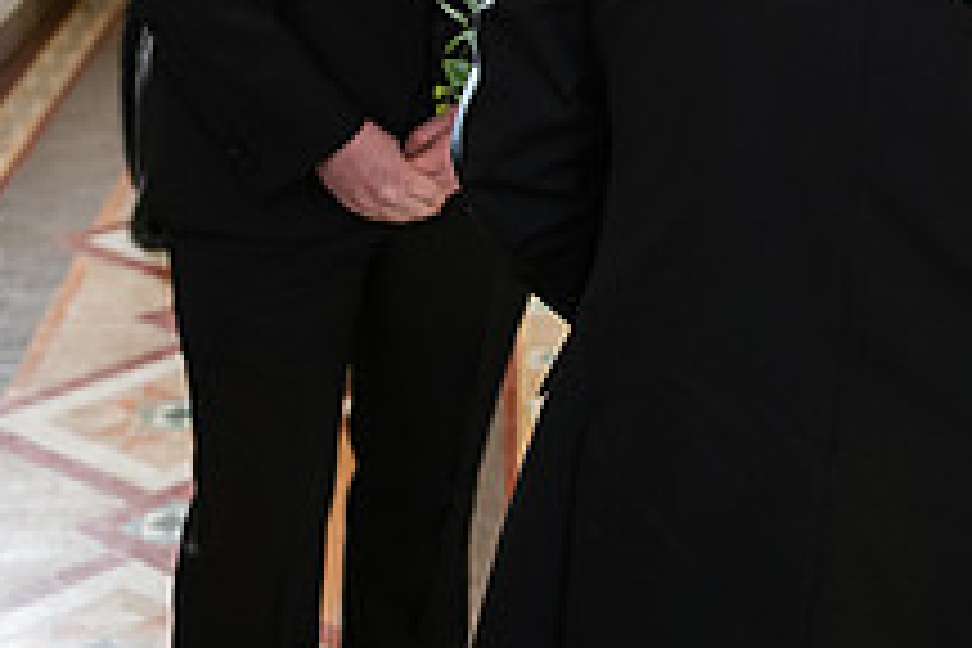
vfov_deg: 15.3
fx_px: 2322
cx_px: 918
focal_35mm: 86
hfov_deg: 22.9
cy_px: -133
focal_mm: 32
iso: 800
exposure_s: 1/160
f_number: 3.5
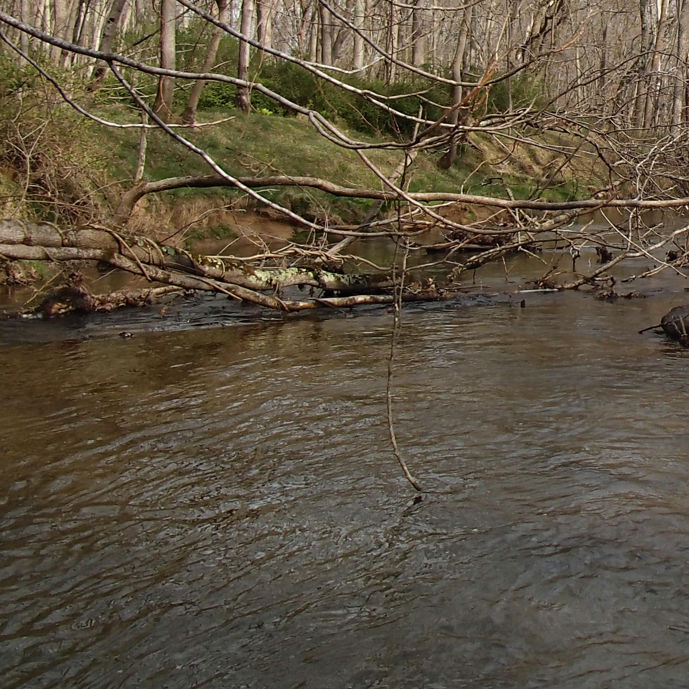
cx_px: 766
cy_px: 117
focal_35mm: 58
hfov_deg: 27.0
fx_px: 1306
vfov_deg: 28.8
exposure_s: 1/500
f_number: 3.9
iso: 100
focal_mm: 5
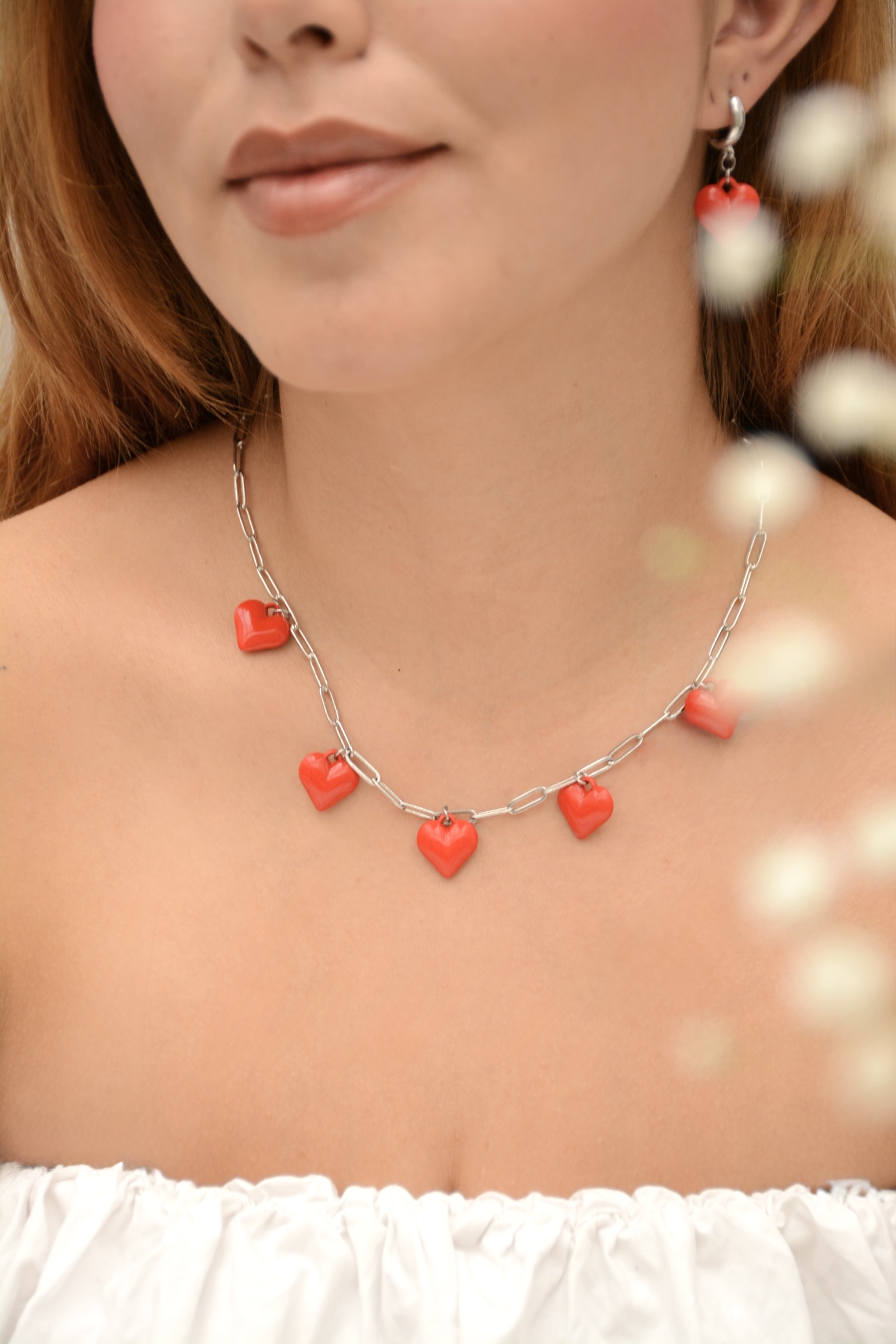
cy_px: 672
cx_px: 448
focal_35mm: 93
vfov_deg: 21.9
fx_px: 3472
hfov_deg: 14.7
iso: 500
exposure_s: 1/200
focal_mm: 62
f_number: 5
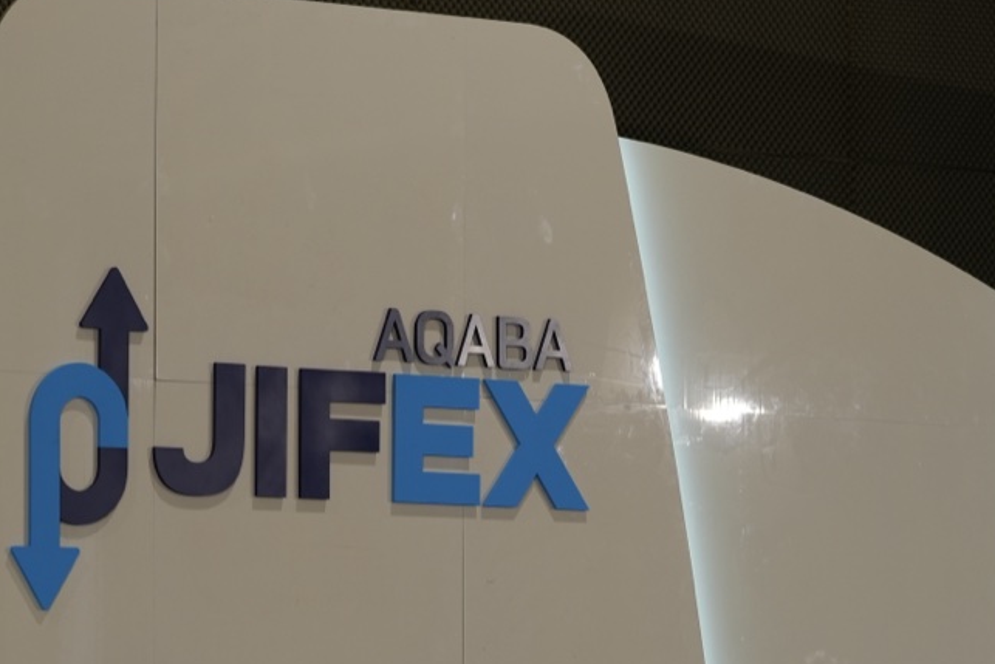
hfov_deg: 10.3
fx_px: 5501
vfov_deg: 6.9
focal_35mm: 199
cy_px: 631
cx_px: 443
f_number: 4
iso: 250
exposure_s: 1/80
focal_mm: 80
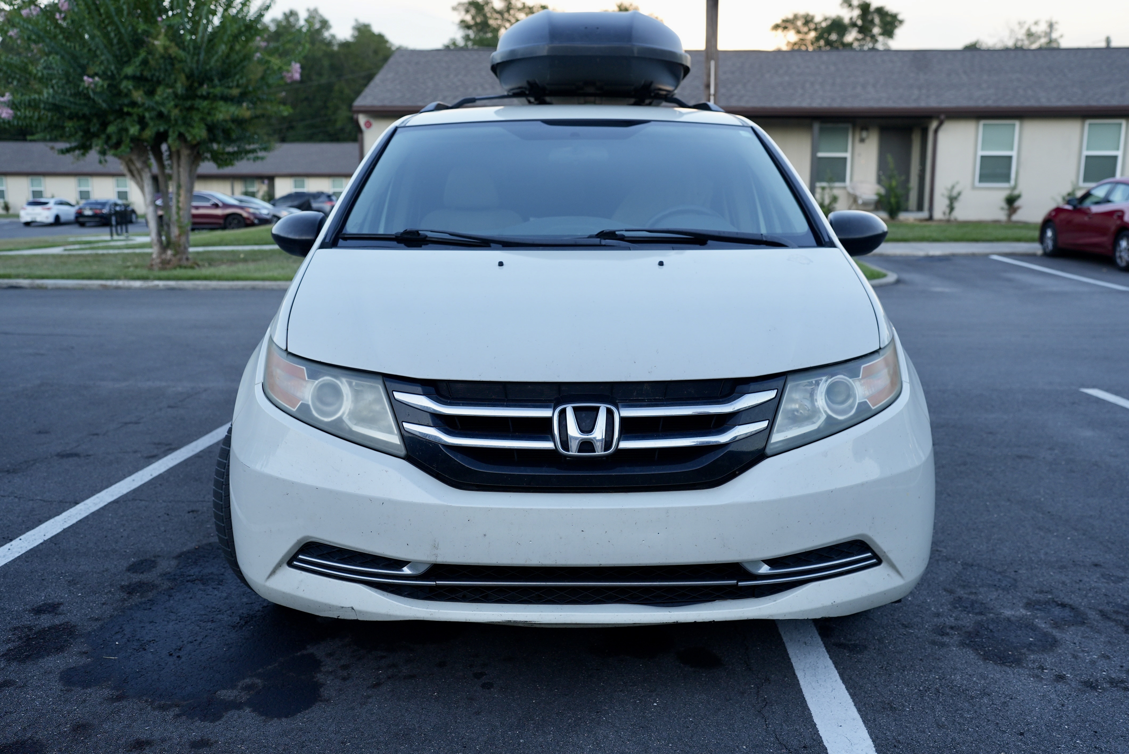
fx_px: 1098
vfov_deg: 37.9
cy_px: 377
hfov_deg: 54.4
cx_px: 564
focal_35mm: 35
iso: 320
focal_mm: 35
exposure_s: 1/160
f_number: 4
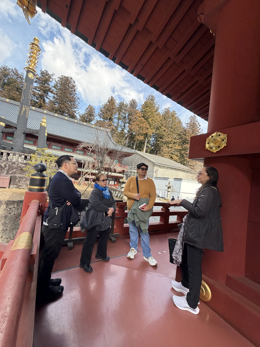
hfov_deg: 85.7
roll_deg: -6.3
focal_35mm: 14
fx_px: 140
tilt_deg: +4.0
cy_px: 174
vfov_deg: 102.1
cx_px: 130
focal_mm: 2.22
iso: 50
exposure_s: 1/228
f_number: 2.2
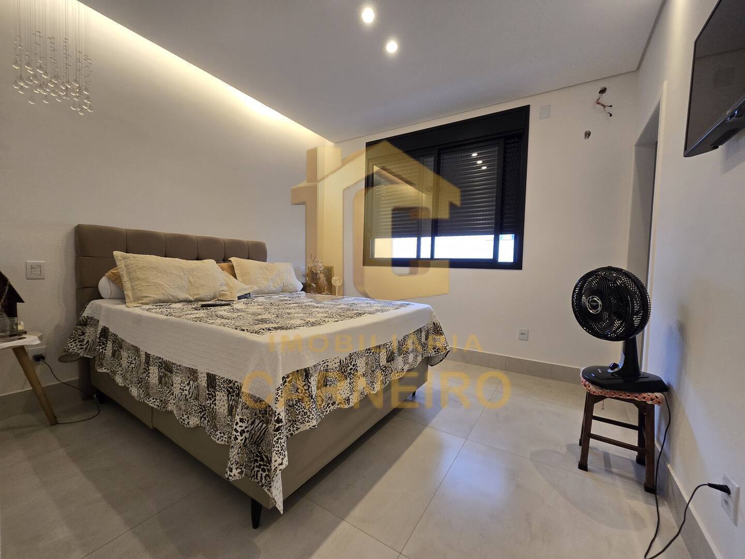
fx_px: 280
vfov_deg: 89.9
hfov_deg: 106.2
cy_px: 280
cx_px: 372
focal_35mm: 13
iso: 125
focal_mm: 2.2
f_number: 2.2
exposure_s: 1/60
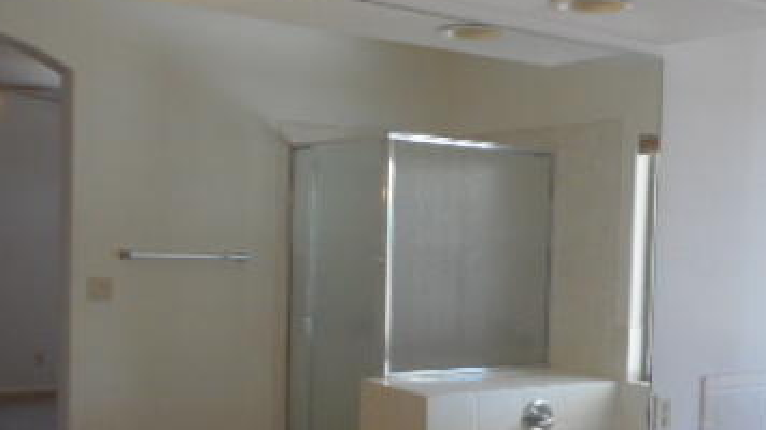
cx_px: 516
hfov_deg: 41.5
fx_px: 995
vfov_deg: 24.2
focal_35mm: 49
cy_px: 312
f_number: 3.7
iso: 160
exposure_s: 1/30
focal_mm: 4.5
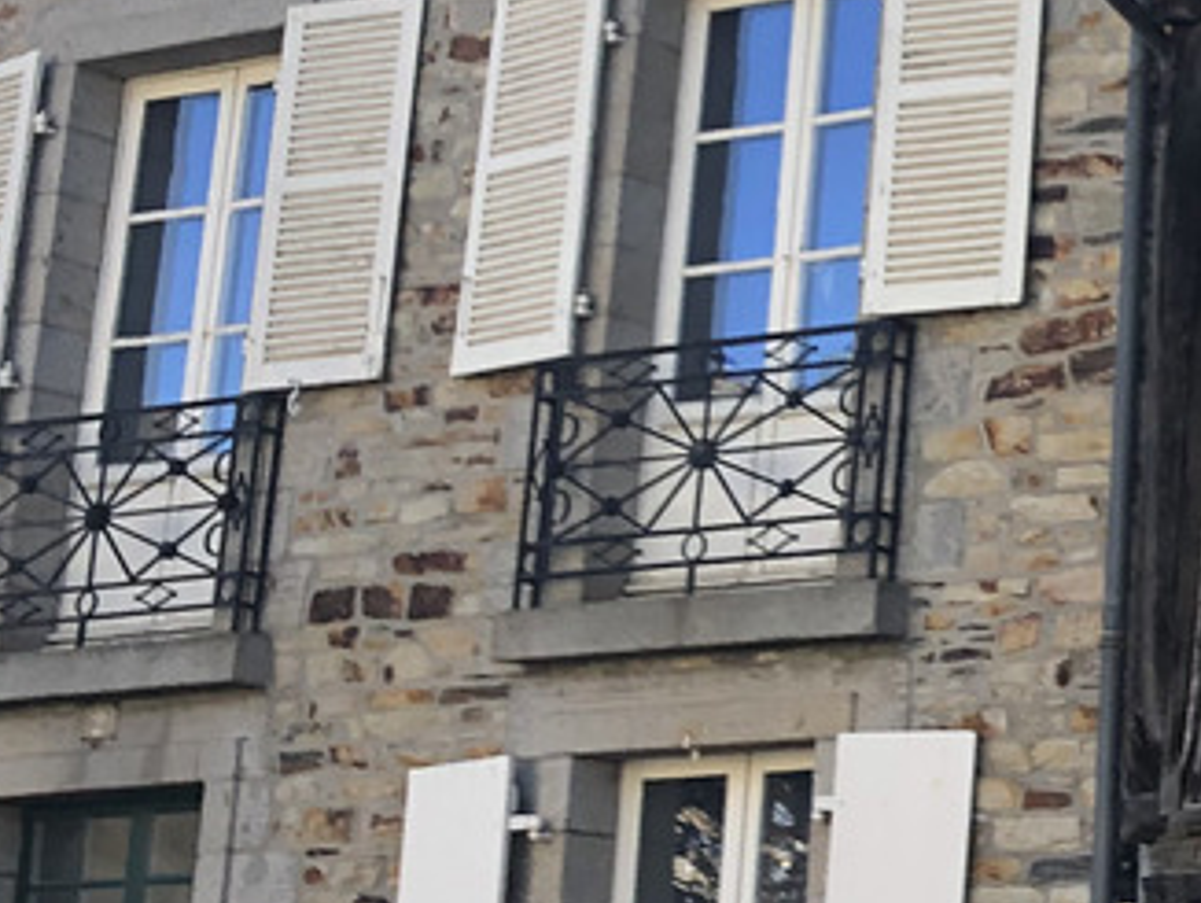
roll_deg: +0.8
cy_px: 549
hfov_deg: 16.1
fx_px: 3576
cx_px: 2155
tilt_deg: +10.6
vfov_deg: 14.4
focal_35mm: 103
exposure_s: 1/565
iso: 20
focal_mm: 4
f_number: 1.8
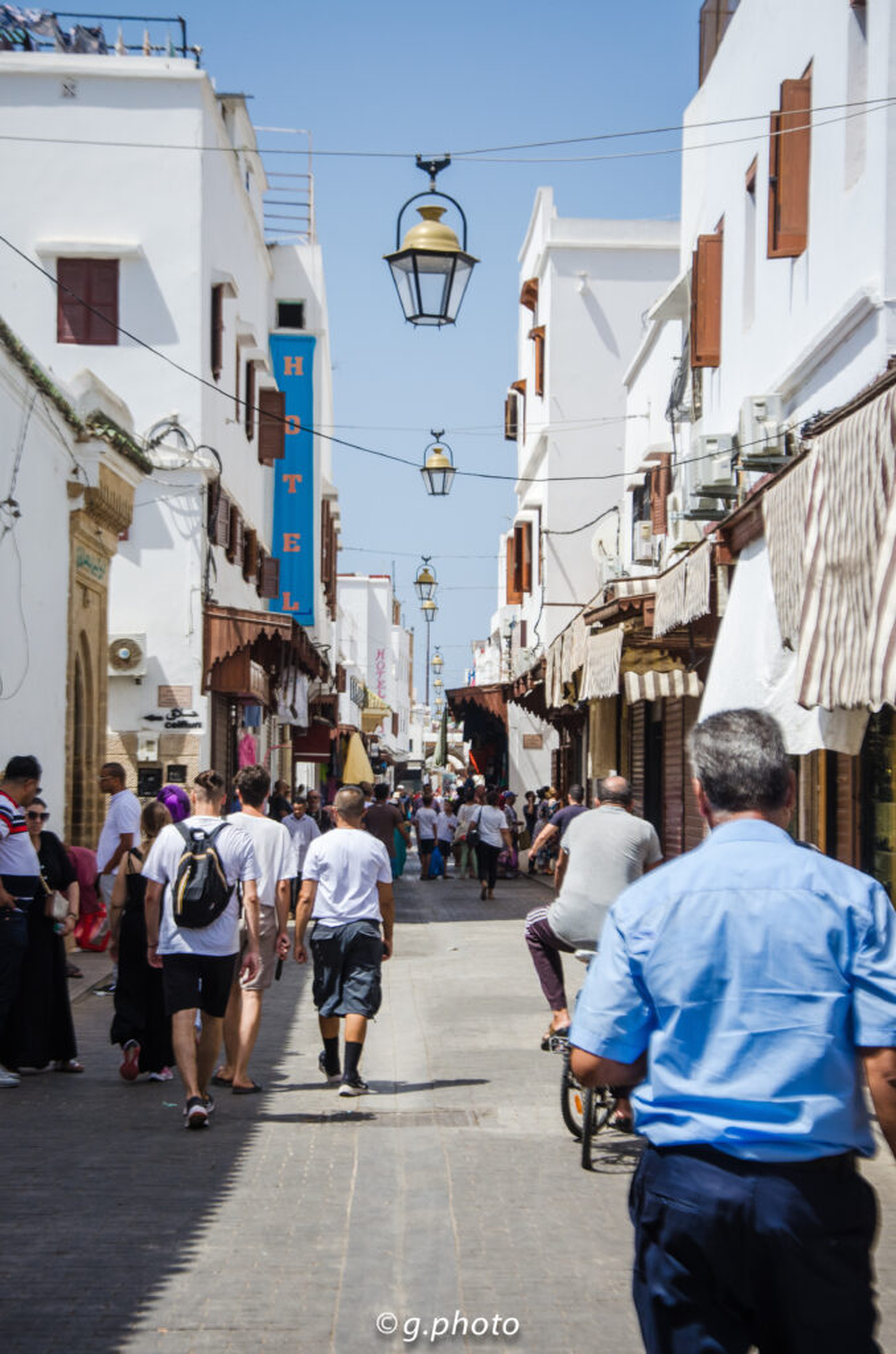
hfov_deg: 17.4
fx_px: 2926
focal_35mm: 78
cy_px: 677
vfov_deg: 26.0
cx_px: 448
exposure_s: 1/800
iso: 200
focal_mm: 52
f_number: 8
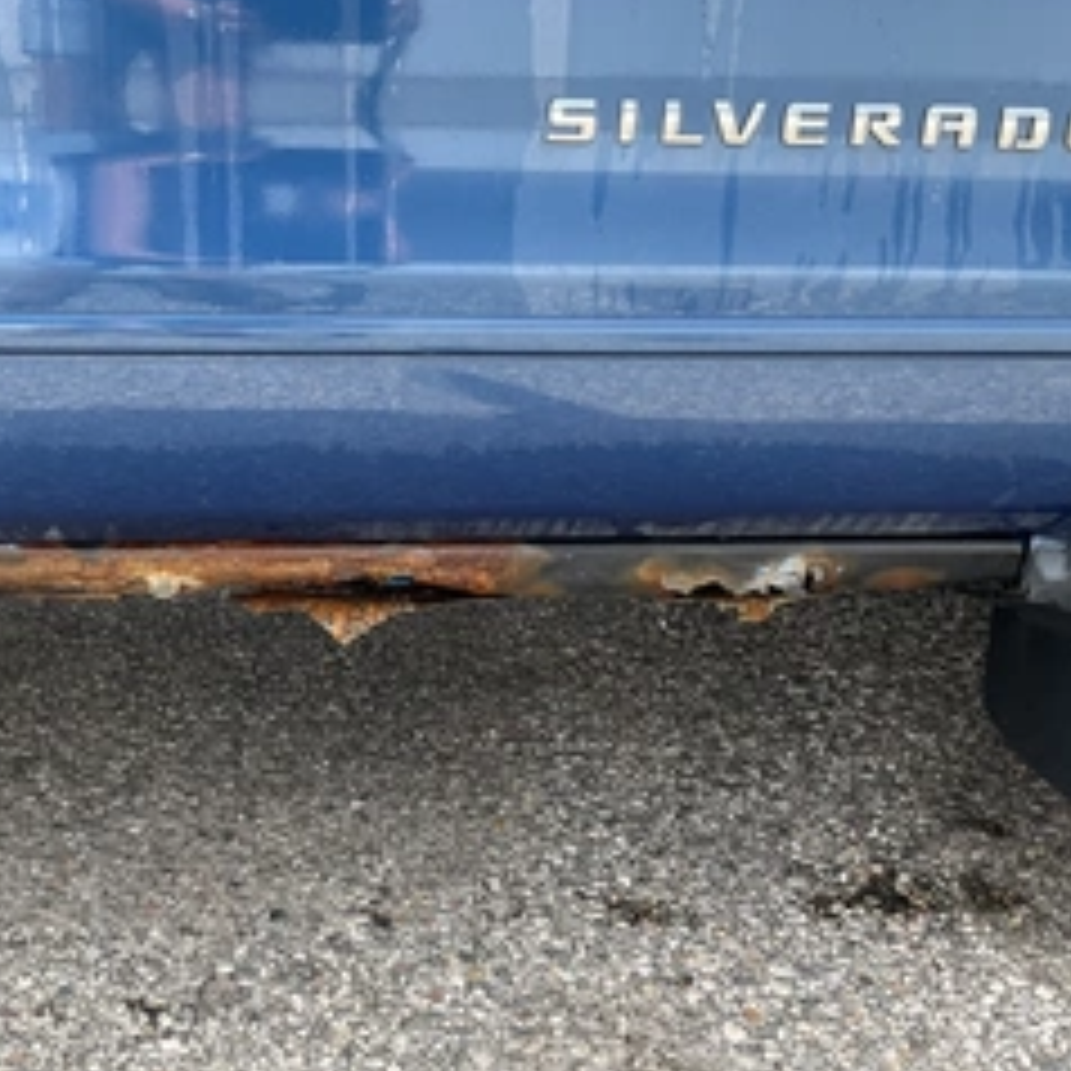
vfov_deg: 39.2
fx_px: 1505
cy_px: 522
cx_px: 360
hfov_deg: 38.7
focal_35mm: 43
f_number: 1.8
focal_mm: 3
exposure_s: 1/383
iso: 25
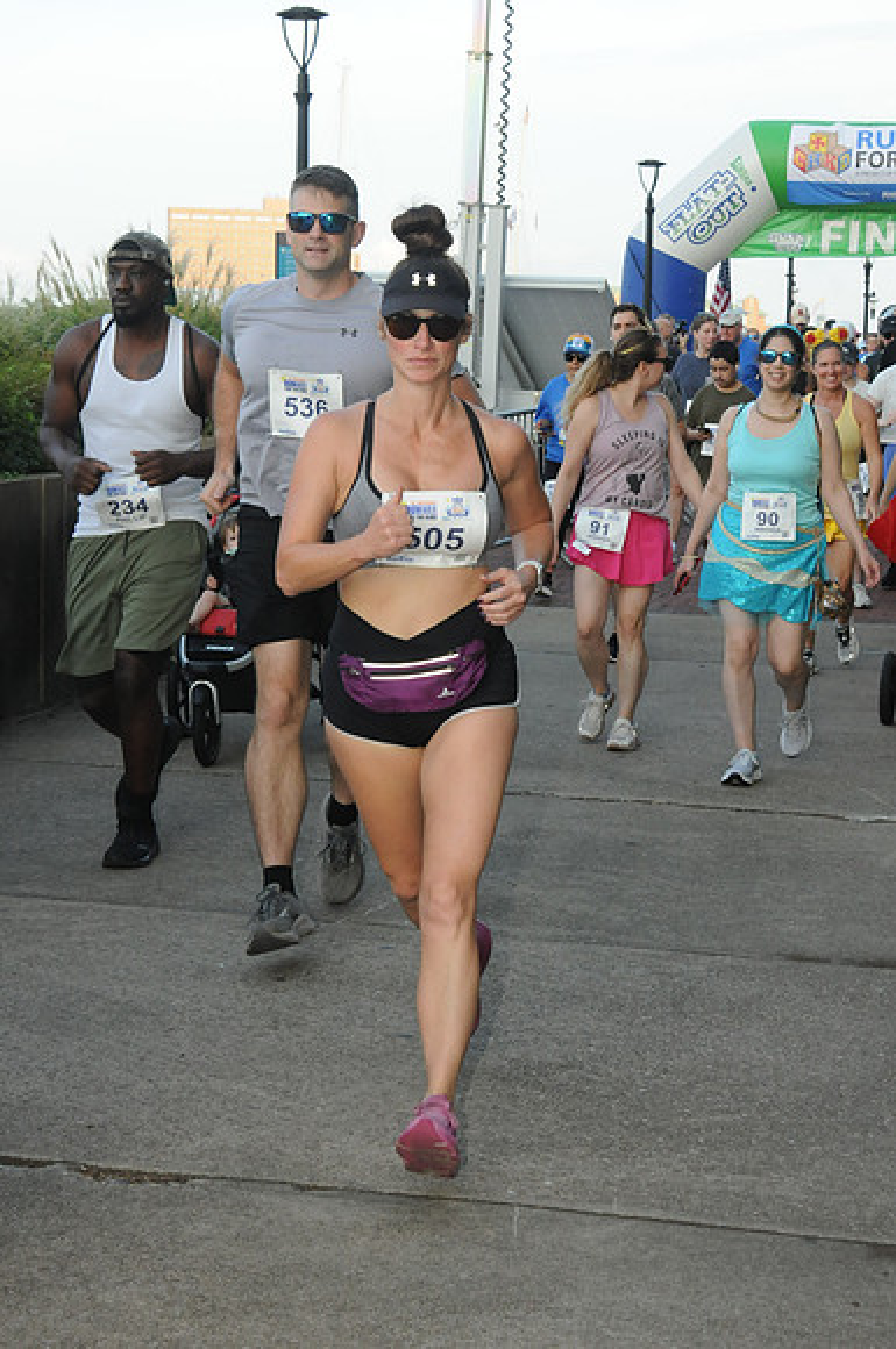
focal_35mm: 72
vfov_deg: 28.1
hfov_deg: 18.9
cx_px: 448
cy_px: 674
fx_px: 2696
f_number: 13
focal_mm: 48
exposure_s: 1/250
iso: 800
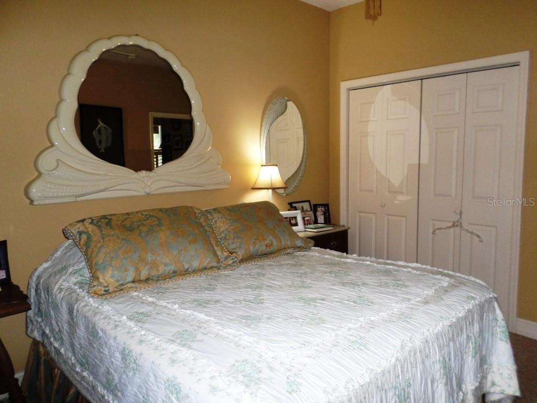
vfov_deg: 54.9
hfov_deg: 69.4
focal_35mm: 25
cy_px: 202
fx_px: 388
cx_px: 268
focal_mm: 4.5
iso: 120
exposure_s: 1/30
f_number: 2.5
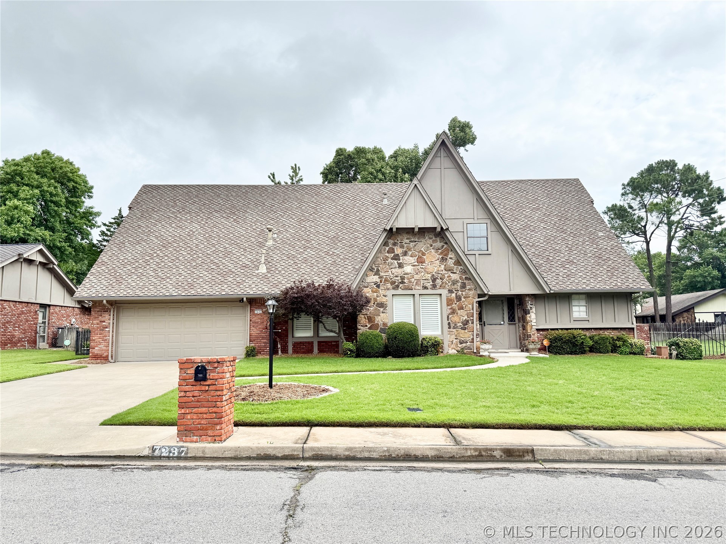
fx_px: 503
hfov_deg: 71.6
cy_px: 272
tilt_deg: +7.6
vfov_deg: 56.8
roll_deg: +0.7
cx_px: 363
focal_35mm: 24
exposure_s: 1/5319
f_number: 1.78
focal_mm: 6.76
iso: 80
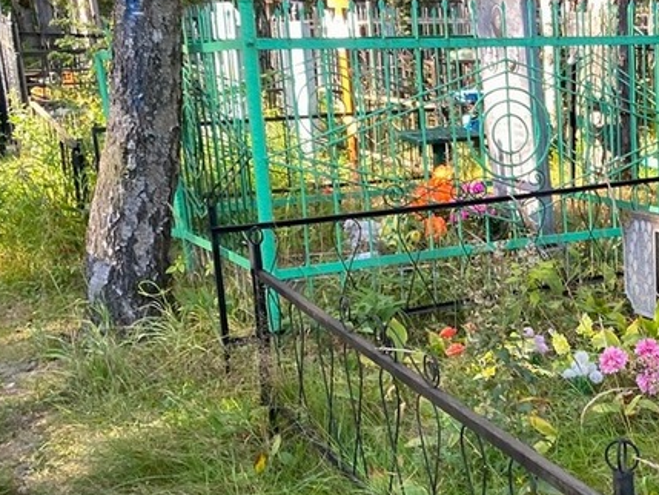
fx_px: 1181
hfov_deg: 28.5
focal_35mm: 62
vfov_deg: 23.6
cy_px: 295
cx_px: 717
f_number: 1.8
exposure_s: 1/121
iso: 64
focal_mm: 4.25
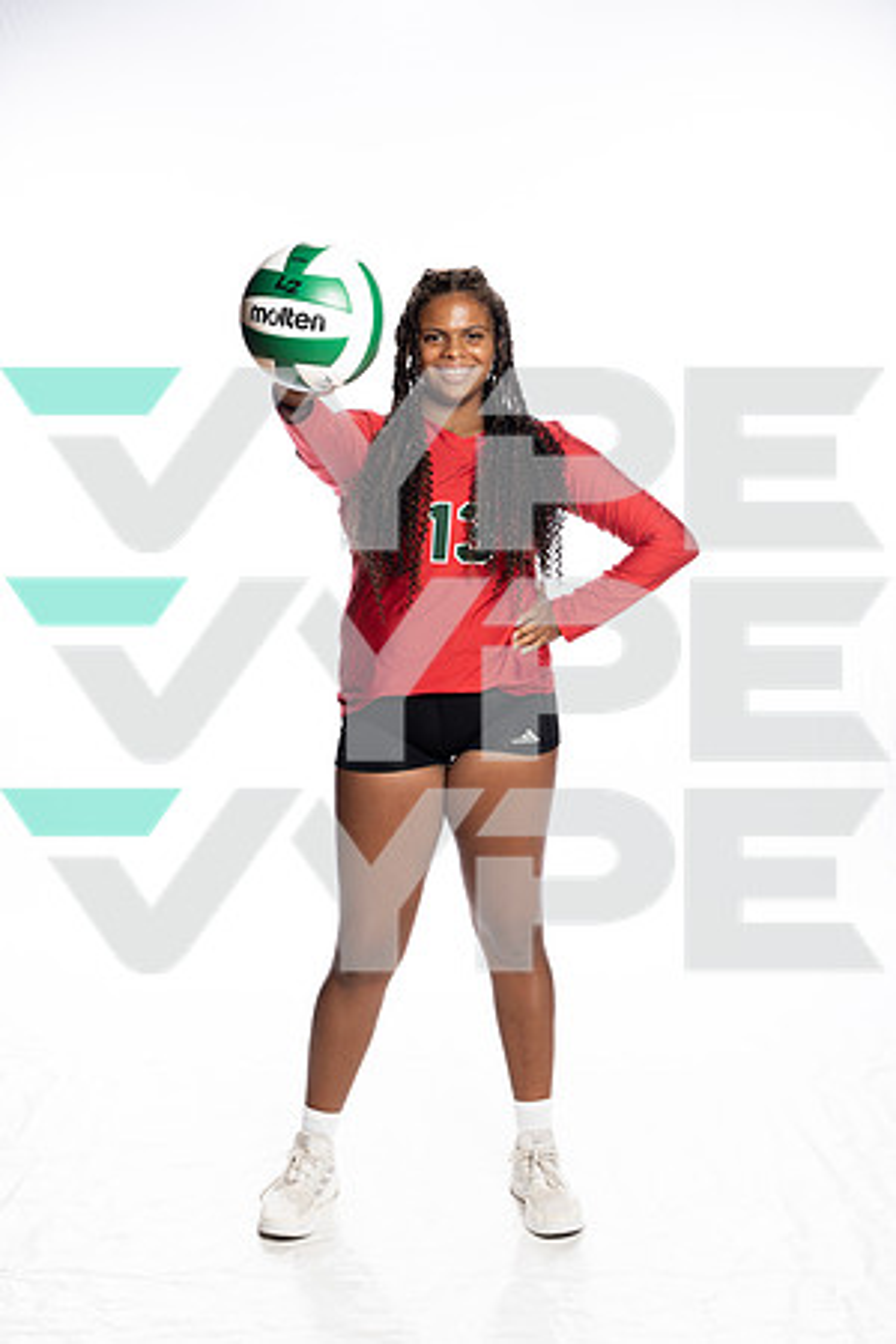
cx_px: 448
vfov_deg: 39.6
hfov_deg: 27.0
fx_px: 1867
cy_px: 672
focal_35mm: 50
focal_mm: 50
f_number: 8
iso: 400
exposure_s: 1/250
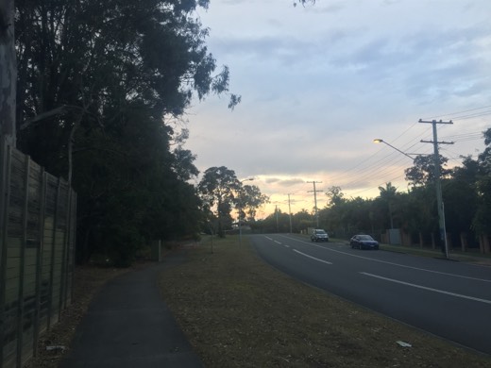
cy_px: 184
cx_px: 246
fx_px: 411
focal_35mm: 29
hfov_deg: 61.7
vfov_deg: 48.2
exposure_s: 1/60
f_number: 2.2
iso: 32
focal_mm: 4.15
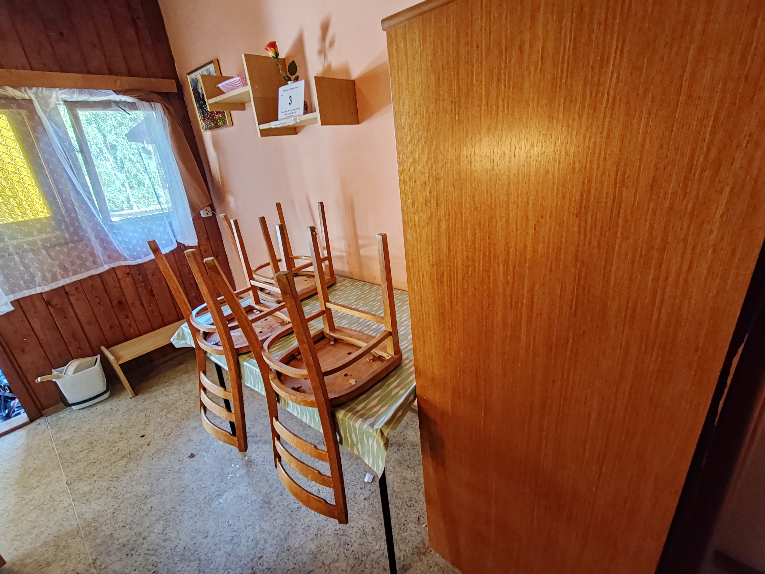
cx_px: 382
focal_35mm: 16
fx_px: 354
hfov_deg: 94.5
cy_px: 287
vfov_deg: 78.1
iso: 320
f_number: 2.2
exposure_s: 1/33
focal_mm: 1.96
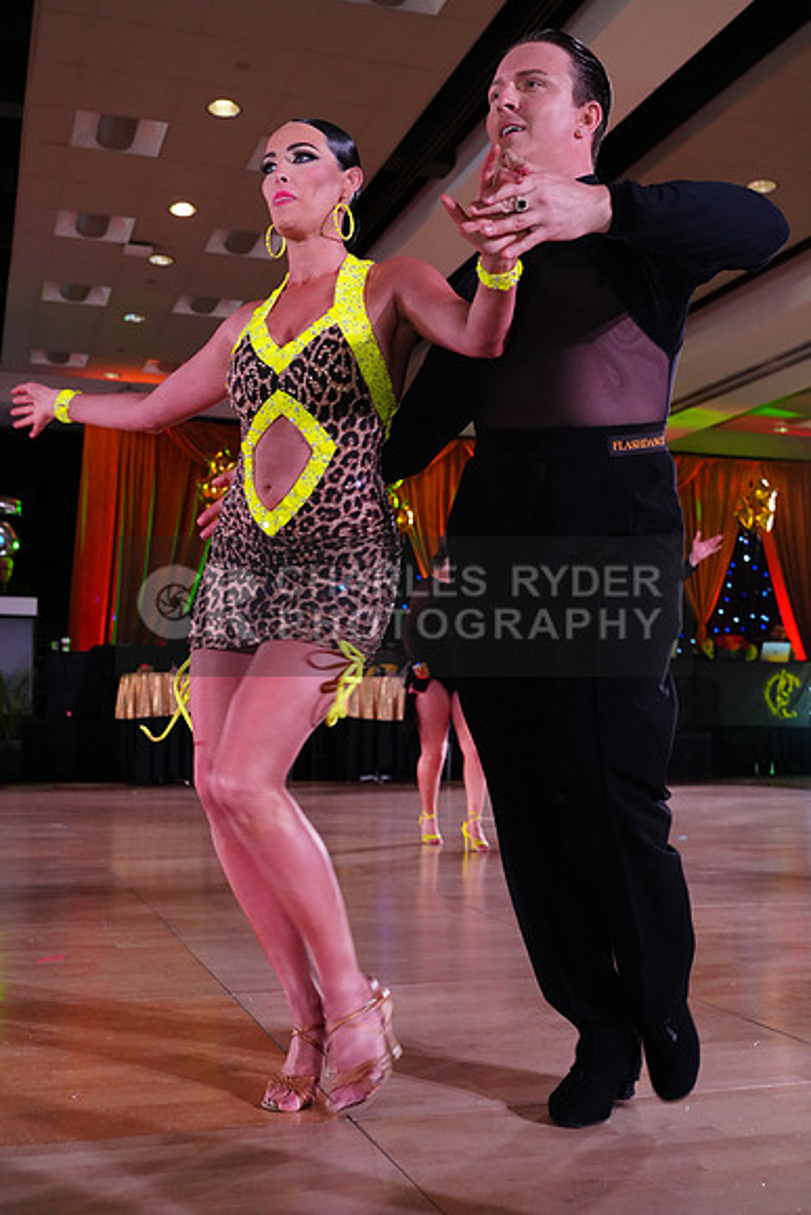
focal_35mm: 38
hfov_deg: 35.1
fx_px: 1283
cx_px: 406
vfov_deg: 50.7
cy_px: 608
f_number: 5.6
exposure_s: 1/250
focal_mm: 38
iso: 3200
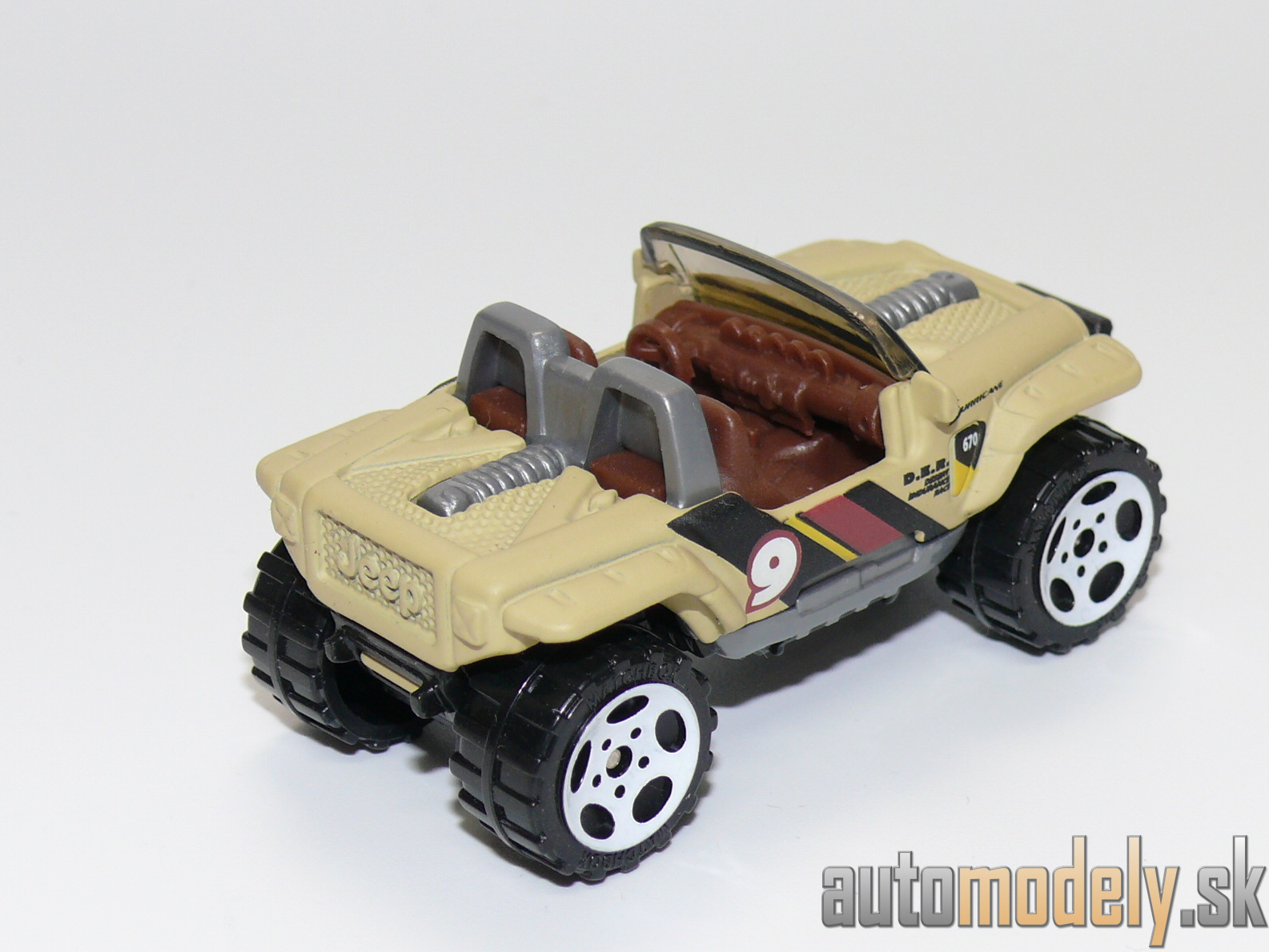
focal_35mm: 106
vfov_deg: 14.0
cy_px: 477
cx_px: 637
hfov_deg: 18.5
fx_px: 3886
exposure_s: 1/30
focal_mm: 13.7
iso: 100
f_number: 4
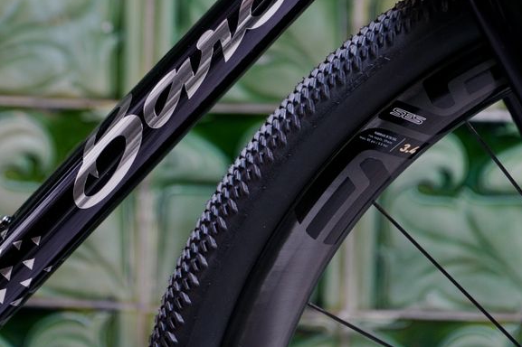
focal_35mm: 111
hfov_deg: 18.4
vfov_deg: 12.1
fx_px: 1609
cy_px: -37
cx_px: 216
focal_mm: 50
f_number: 1.4
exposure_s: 1/125
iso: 1000
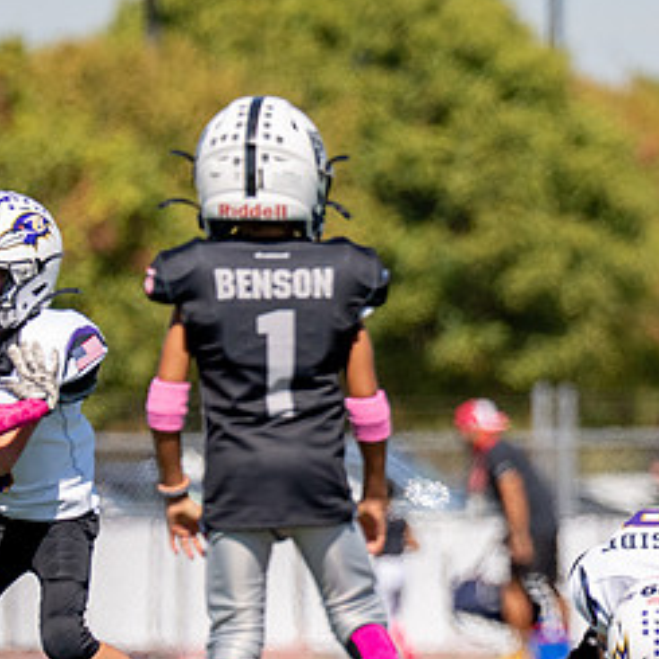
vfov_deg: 2.0
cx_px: 769
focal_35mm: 872
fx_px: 18781
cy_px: 397
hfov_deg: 2.0
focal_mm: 200
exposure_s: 1/5000
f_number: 2.8
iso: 200
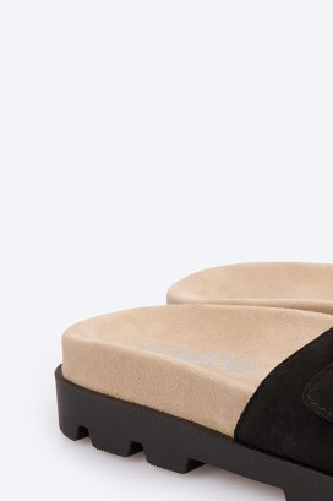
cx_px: 416
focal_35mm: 138
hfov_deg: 9.8
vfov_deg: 14.8
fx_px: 1918
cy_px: 160
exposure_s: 1/125
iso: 100
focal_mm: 47
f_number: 13
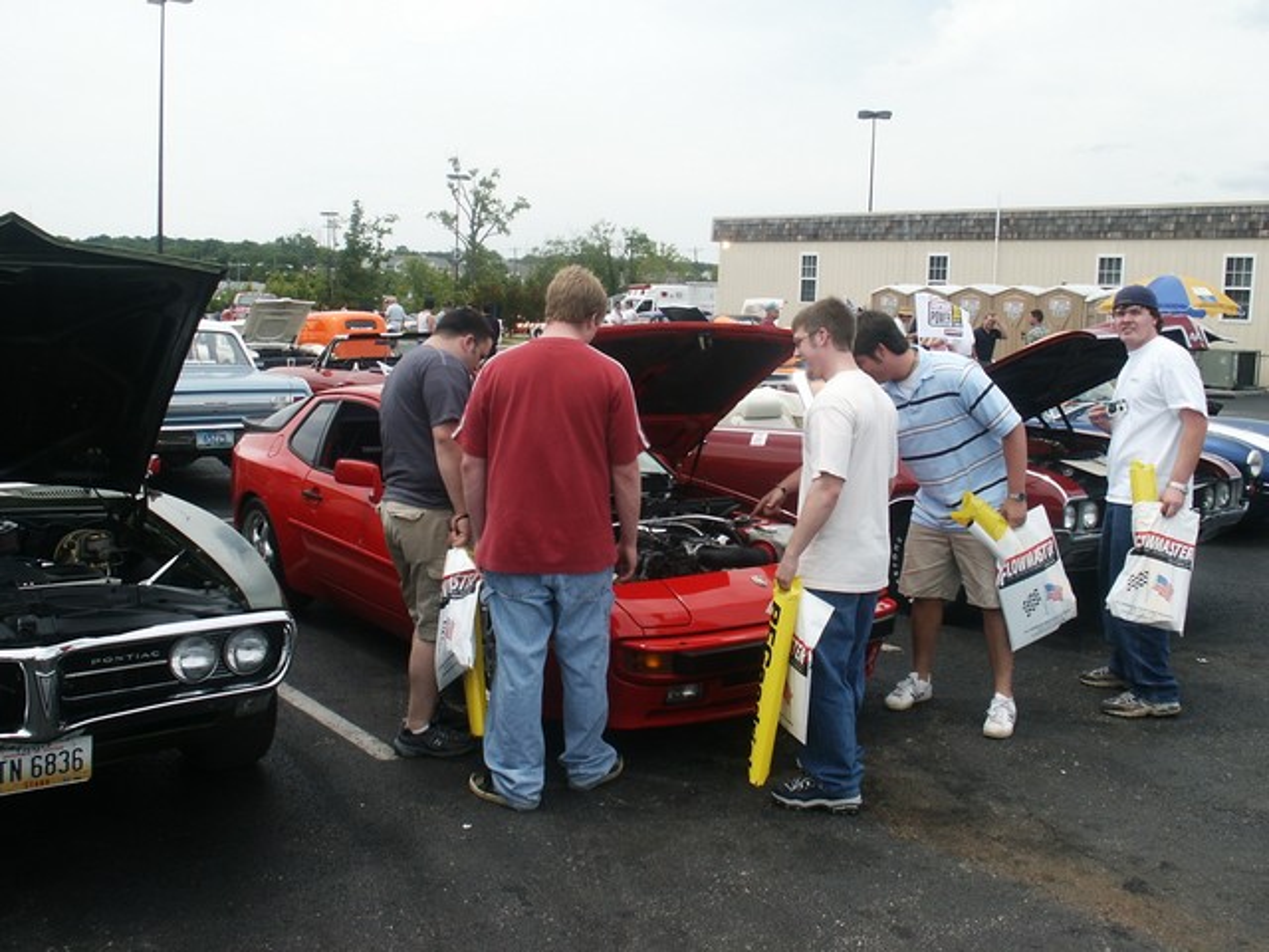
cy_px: 476
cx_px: 634
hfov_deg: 52.6
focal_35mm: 35
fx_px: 1283
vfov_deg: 40.7
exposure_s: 1/180
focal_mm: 7.18
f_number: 6.7
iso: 64
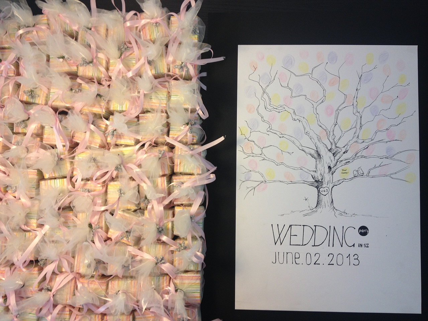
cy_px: 160
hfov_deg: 52.6
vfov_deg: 40.7
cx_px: 214
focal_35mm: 35
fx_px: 433
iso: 50
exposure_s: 1/20
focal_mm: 4.28
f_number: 2.4
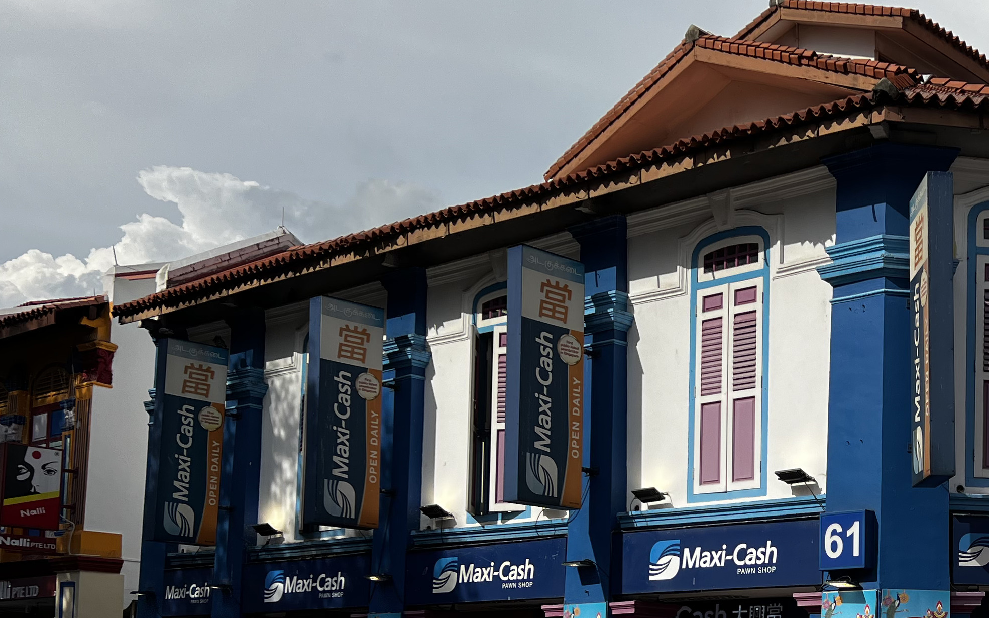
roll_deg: +0.1
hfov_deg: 34.3
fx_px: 1509
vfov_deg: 22.5
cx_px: 888
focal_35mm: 56
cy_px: 567
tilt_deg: +5.0
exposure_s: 1/5587
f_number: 1.5
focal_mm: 5.7
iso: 50
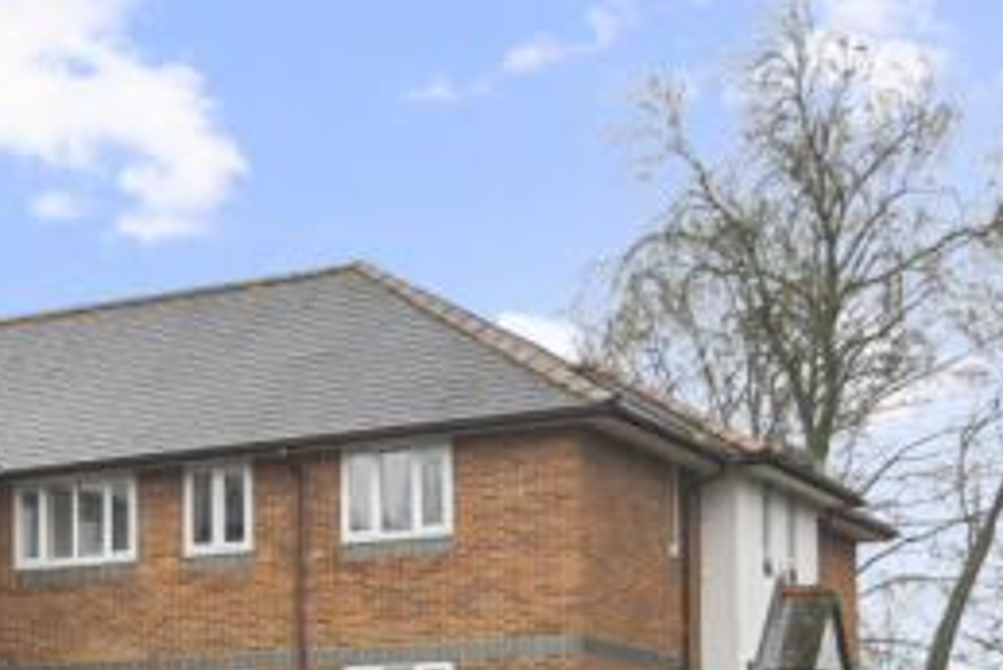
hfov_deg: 19.3
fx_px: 2425
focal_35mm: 87
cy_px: 920
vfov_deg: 14.9
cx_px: -643
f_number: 6.3
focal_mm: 22
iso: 320
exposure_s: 1/50
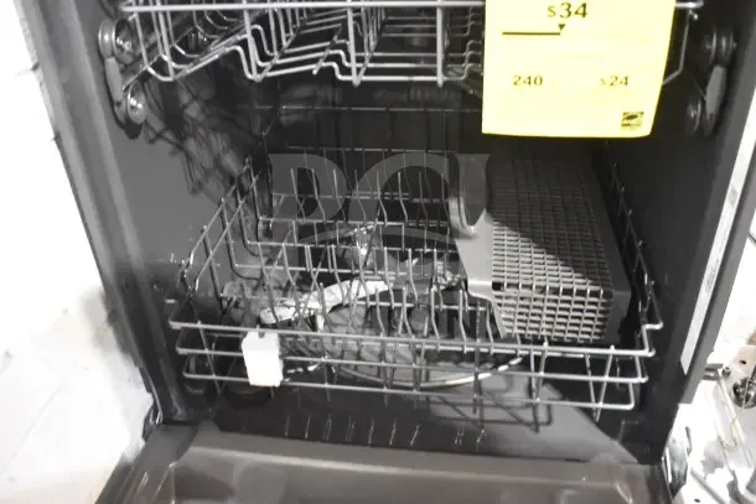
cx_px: 378
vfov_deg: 40.0
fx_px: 693
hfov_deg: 57.2
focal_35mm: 33
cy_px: 252
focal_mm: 22
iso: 6400
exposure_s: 1/50
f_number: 3.8
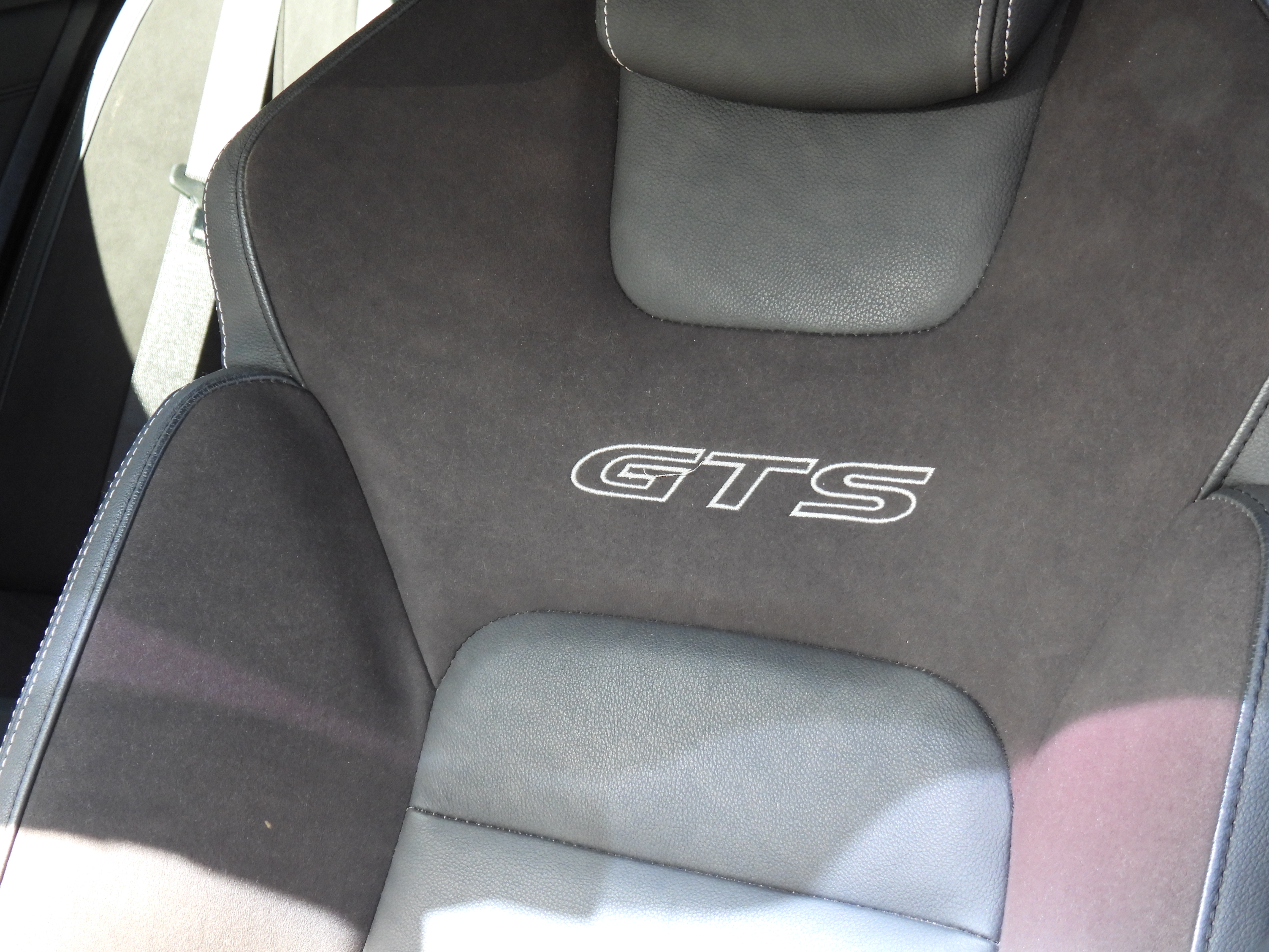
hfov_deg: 26.0
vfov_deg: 19.6
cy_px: 476
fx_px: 2749
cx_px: 634
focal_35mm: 75
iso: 320
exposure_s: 1/60
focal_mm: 13.4
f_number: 3.5
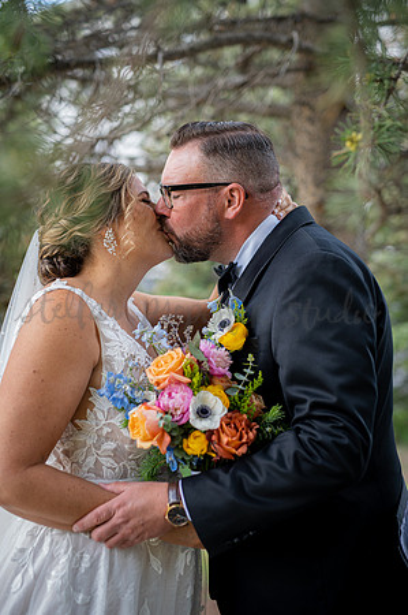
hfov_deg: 26.9
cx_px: 204
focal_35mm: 50
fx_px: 852
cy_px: 308
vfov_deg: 39.6
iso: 125
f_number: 2.2
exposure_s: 1/250
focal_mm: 50
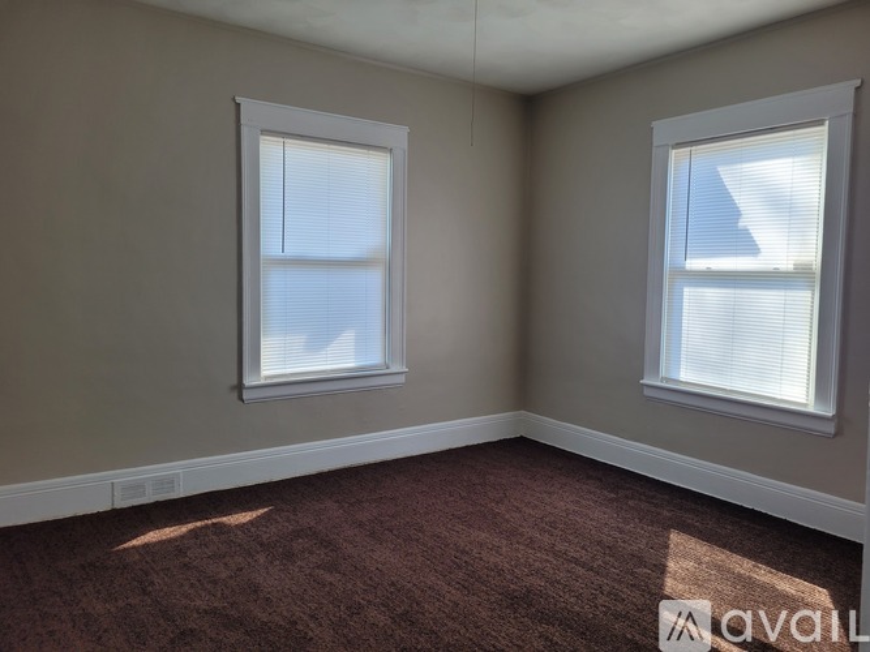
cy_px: 326
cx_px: 435
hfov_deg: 67.3
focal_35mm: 26
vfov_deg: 53.0
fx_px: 653
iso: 64
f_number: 1.8
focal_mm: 5.4
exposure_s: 1/120
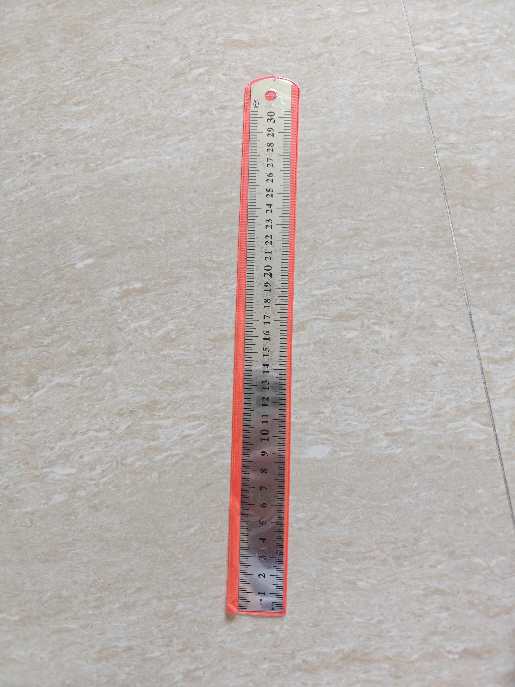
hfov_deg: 58.9
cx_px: 258
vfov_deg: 73.9
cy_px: 344
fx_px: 456
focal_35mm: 23
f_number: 1.6
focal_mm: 6.06
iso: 1250
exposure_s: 1/208
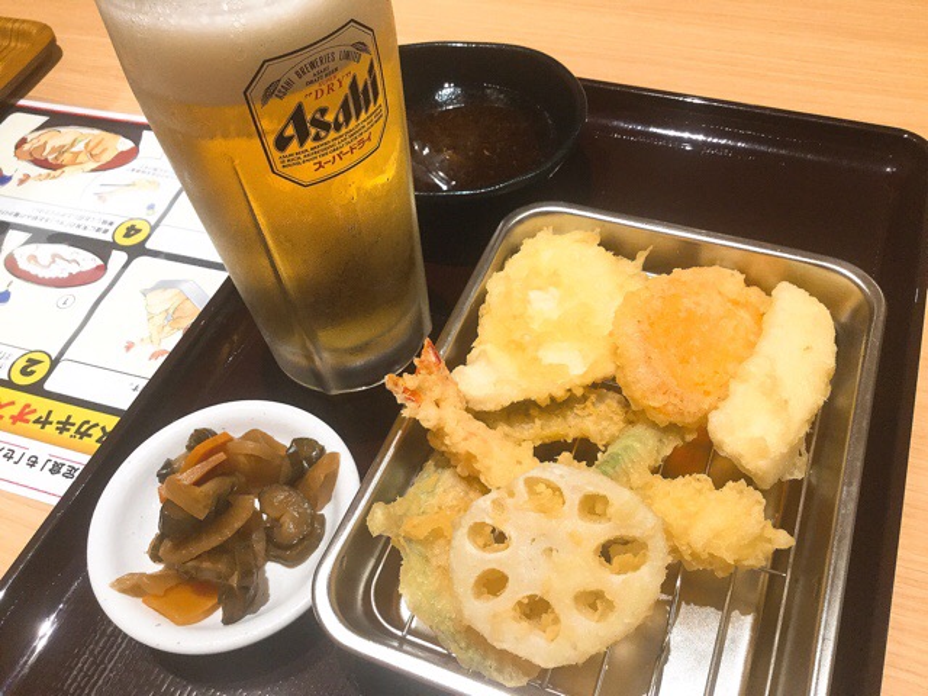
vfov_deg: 45.4
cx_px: 464
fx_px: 831
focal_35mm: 31
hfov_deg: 58.4
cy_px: 348
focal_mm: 3.3
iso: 40
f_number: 2.4
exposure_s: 1/30
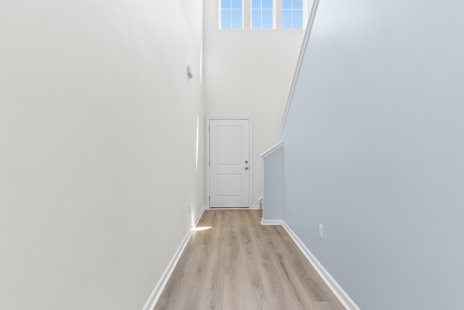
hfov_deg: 100.4
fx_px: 193
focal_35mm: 15
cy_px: 155
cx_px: 232
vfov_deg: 77.3
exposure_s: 1/8
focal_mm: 10
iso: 100
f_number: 4.5
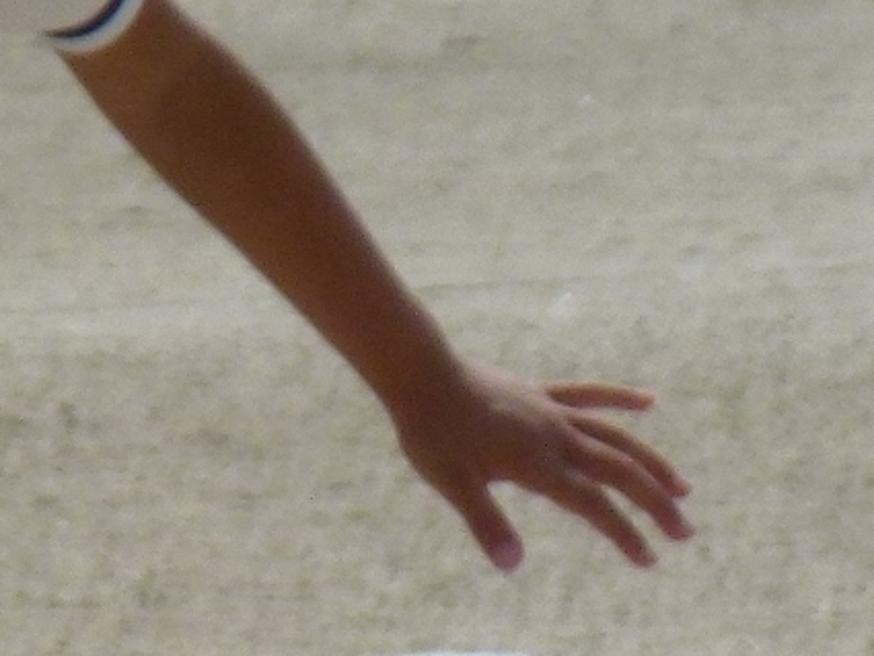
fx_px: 46243
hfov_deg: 1.1
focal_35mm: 1831
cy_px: 1006
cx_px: 1861
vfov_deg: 0.8
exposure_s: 1/1000
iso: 100
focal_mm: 54.5
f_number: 5.7
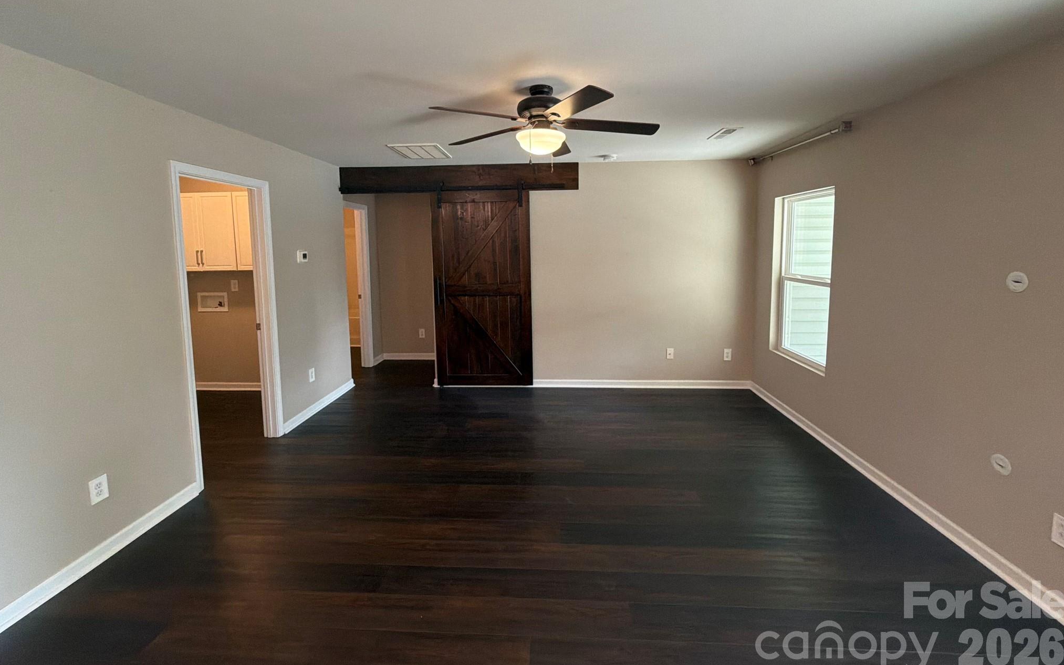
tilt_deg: -5.1
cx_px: 534
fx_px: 435
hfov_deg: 101.5
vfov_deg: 74.3
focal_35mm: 15
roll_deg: +1.1
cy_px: 282
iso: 320
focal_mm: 2.22
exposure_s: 1/60
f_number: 2.2
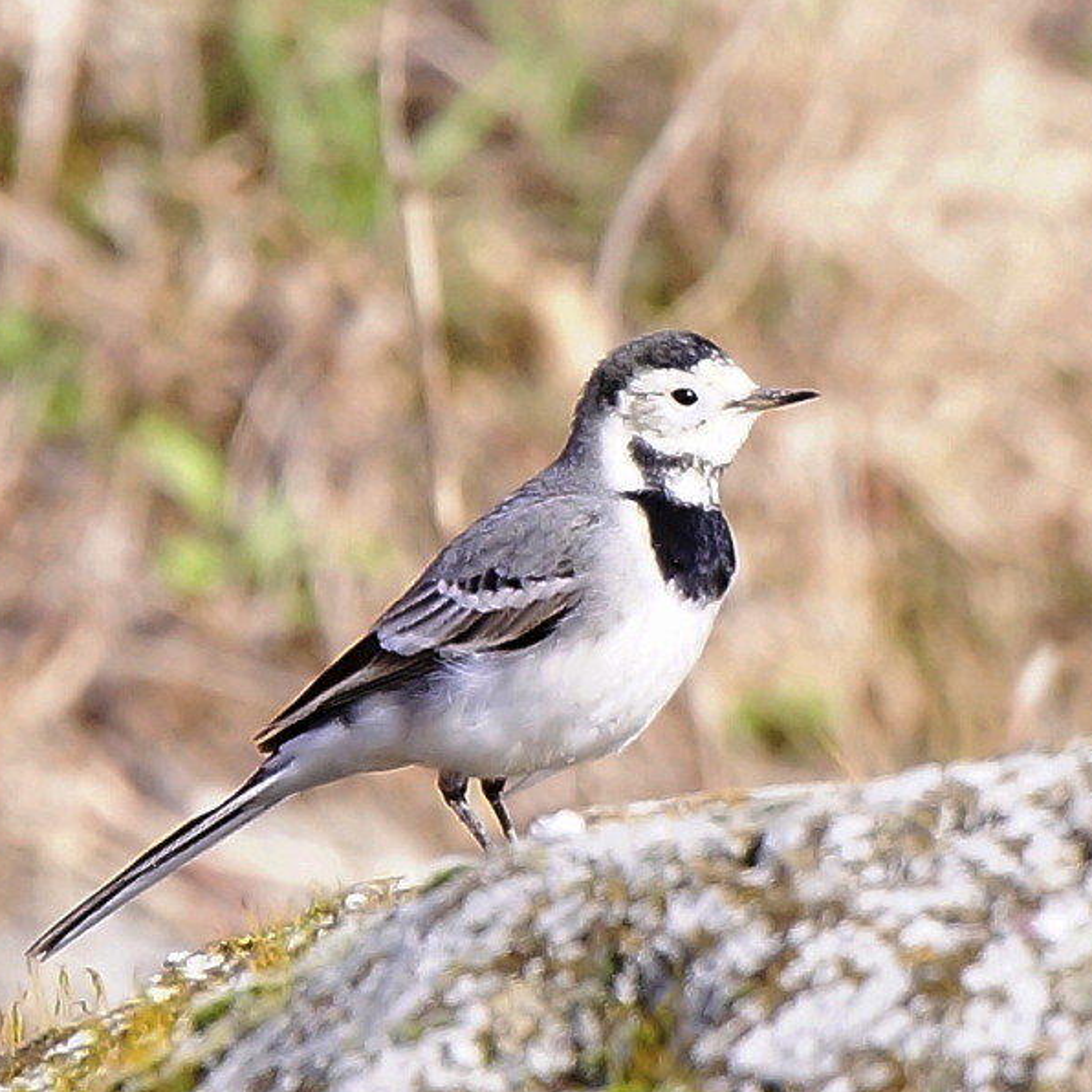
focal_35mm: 770
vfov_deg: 2.3
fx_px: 27482
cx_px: 682
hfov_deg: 2.3
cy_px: 546
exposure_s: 1/500
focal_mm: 600
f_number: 7.1
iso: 640
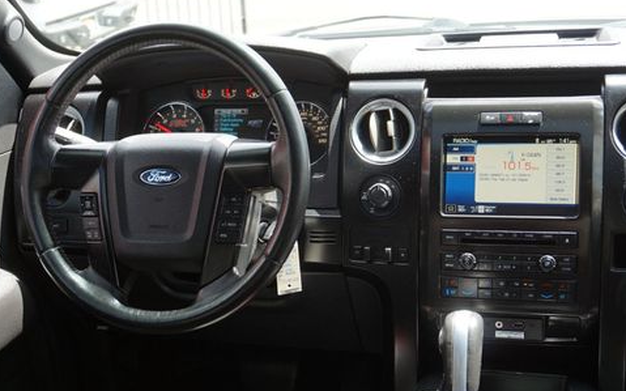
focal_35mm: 49
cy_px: 221
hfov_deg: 41.1
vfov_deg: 26.3
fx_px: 836
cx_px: 328
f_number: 4.5
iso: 100
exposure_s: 1/60
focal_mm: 24
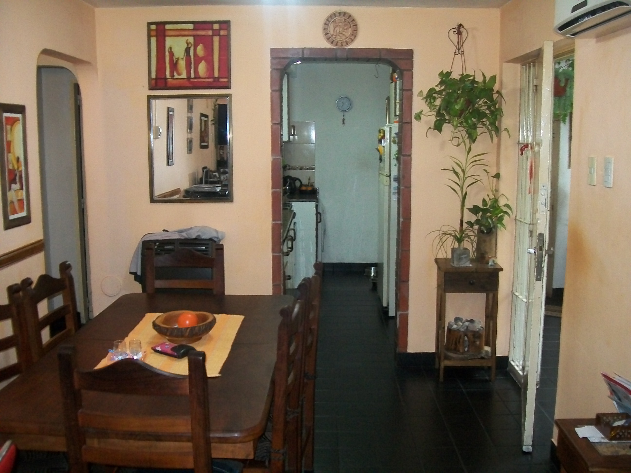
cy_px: 236
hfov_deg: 51.4
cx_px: 316
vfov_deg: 39.7
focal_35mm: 36
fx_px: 656
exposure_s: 1/30
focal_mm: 6
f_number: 2.7
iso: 240
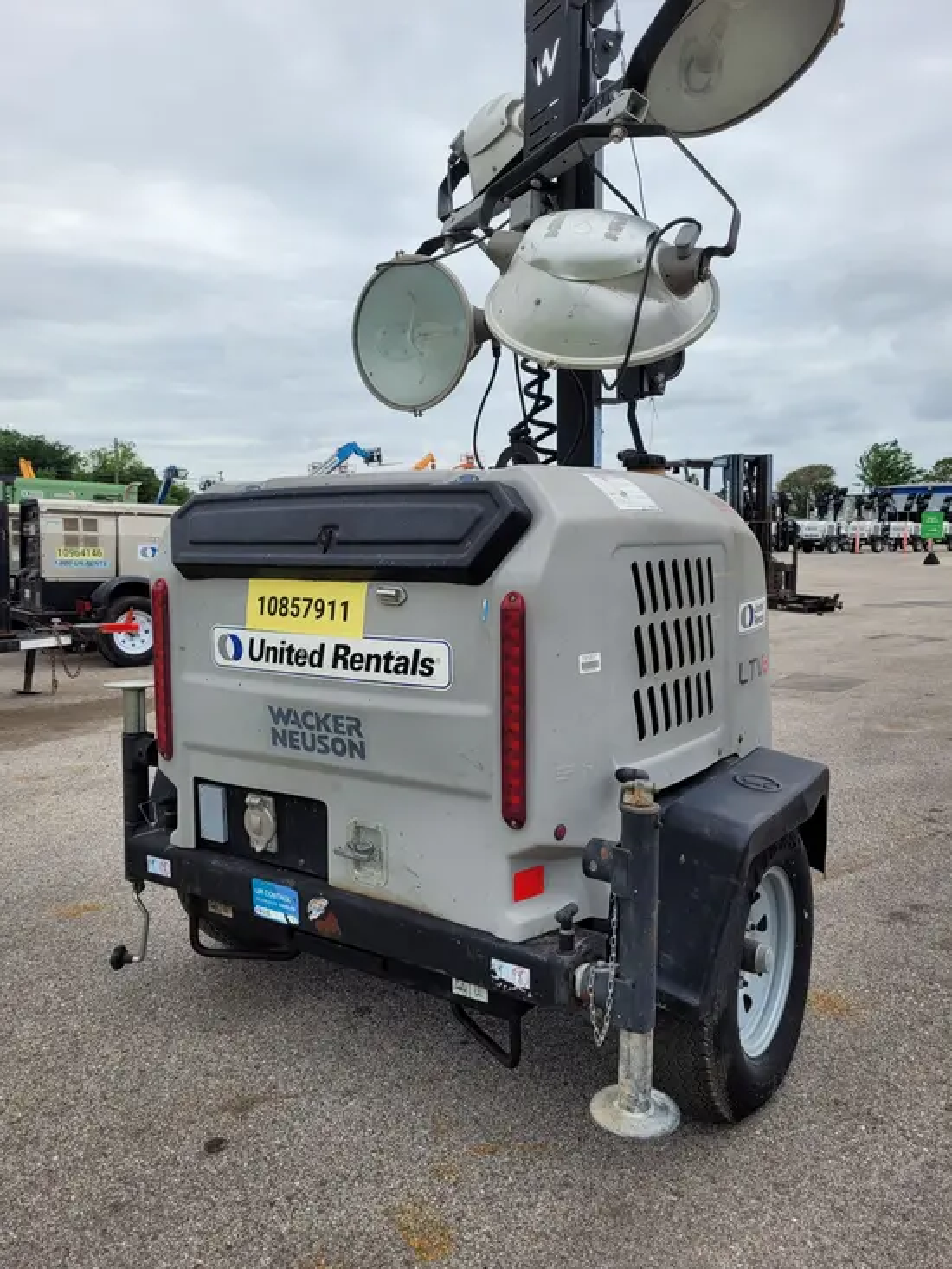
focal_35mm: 26
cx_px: 476
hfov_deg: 53.1
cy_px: 634
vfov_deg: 67.3
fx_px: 953
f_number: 1.8
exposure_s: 1/2094
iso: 40
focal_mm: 5.4
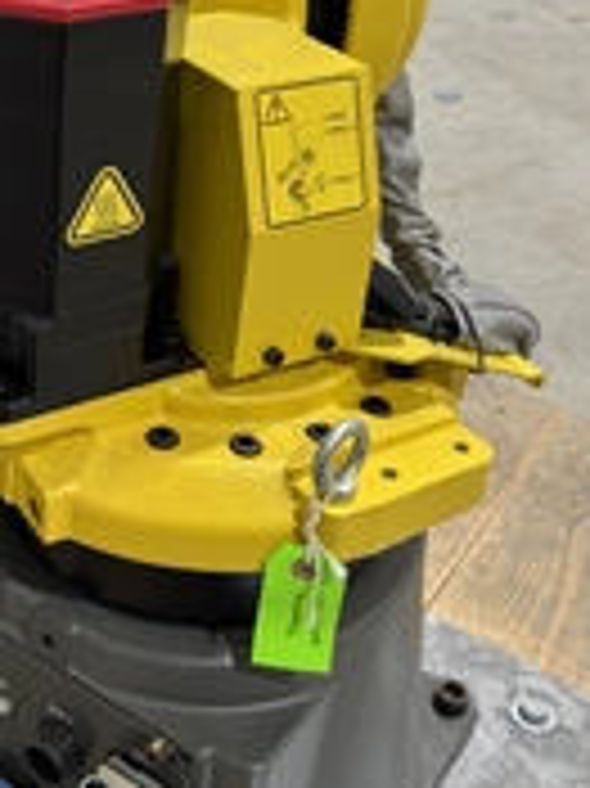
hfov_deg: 25.9
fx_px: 1251
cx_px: 99
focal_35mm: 55
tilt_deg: -25.2
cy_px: 167
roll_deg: -1.0
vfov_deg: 34.0
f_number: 1.78
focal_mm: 6.76
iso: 125
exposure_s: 1/120
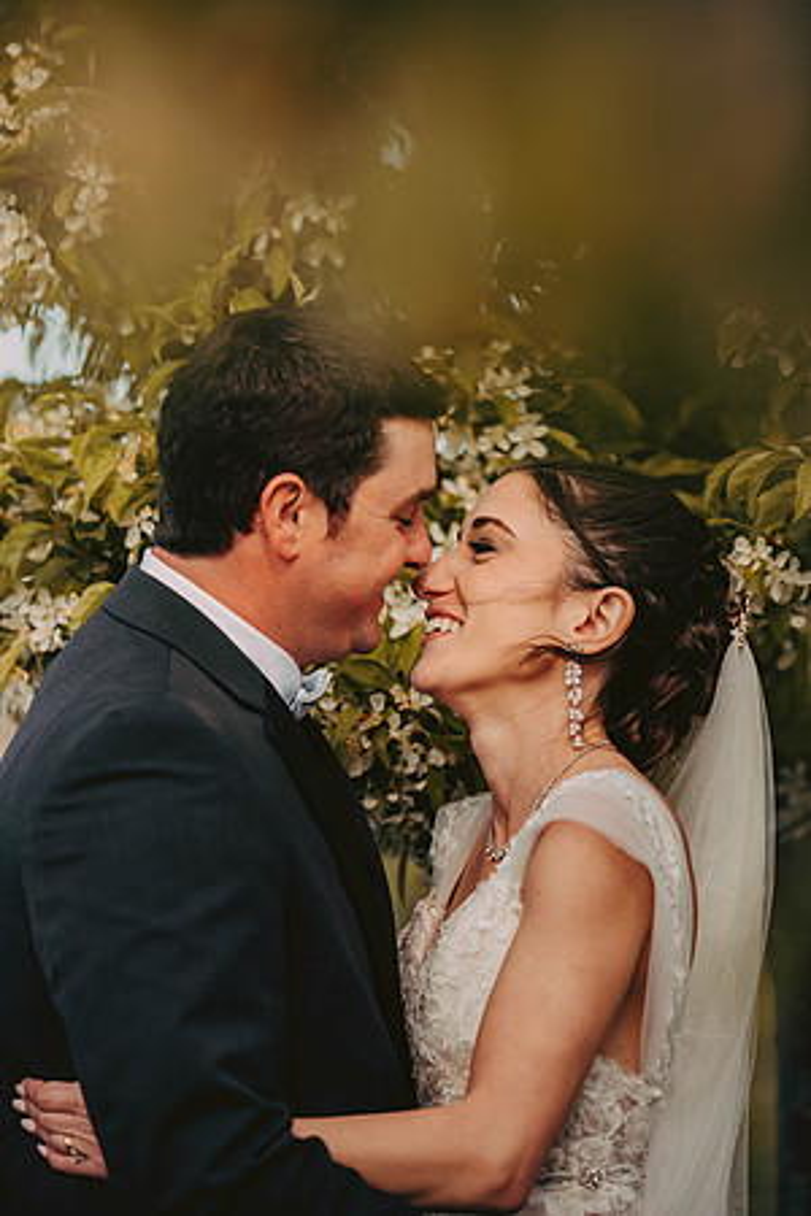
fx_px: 4055
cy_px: 608
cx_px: 406
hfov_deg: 11.4
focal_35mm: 120
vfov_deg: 17.1
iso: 500
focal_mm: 120
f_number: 2.8
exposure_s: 1/2500
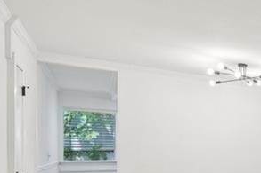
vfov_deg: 30.6
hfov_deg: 31.5
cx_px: 363
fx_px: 304
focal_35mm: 42
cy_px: 152
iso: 400
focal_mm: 12
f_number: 8
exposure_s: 1/8
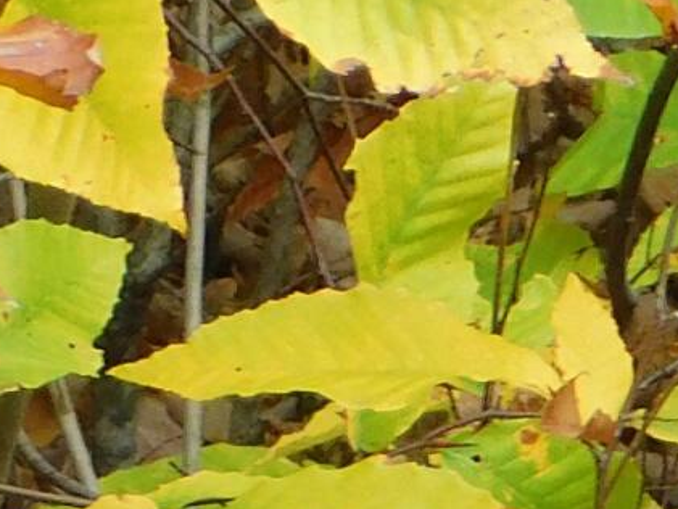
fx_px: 23706
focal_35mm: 1210
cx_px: 1514
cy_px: 433
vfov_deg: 1.2
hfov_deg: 1.6
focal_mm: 30.1
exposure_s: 1/30
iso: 140
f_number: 5.3
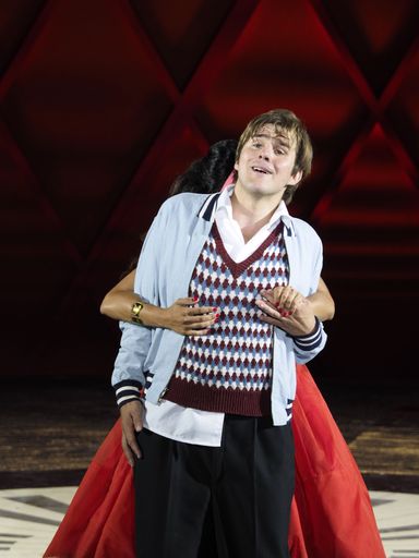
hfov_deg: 3.5
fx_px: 6795
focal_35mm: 421
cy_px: 279
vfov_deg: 4.7
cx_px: 210
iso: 400
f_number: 5.6
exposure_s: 1/125
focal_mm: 210
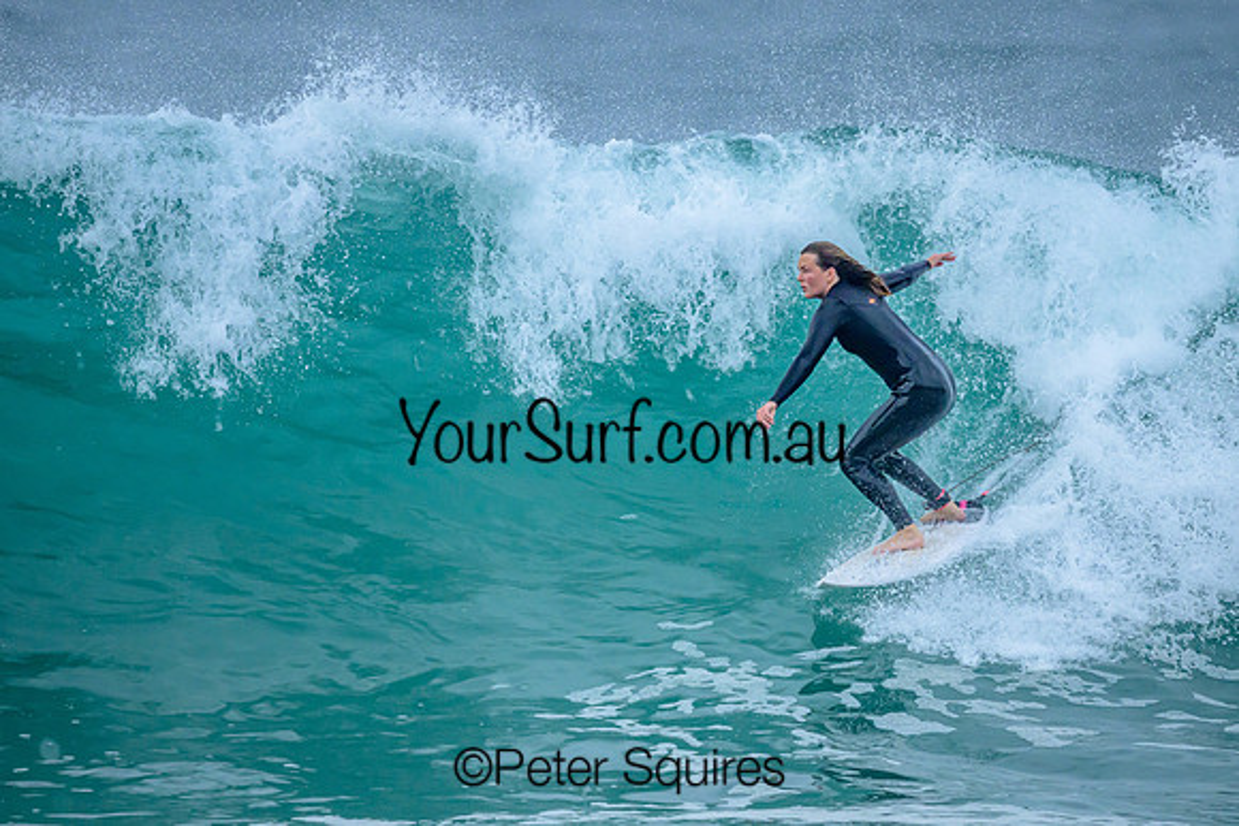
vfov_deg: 1.5
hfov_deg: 2.2
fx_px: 32606
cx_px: 733
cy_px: 445
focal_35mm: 947
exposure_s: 1/3200
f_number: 6.3
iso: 1800
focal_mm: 800
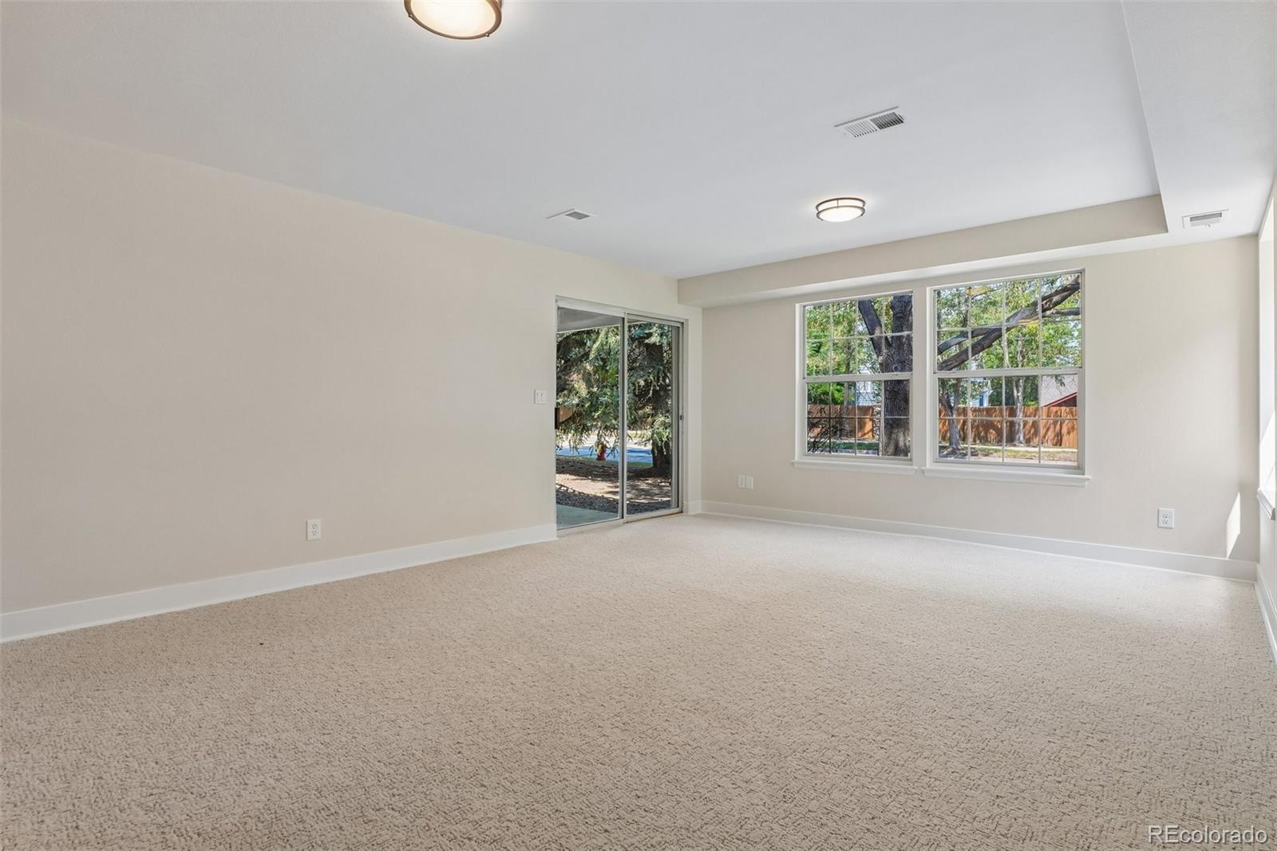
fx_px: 585
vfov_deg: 72.0
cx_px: 638
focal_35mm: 16
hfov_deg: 95.0
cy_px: 426
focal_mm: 11
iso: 200
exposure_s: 1/30
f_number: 8
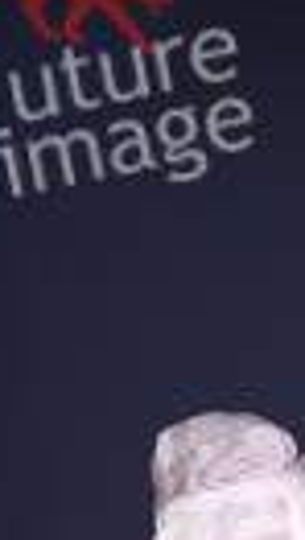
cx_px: 490
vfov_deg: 13.4
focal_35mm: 153
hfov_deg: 7.8
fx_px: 2193
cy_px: 746
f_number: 5.6
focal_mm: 48
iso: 2500
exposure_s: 1/125
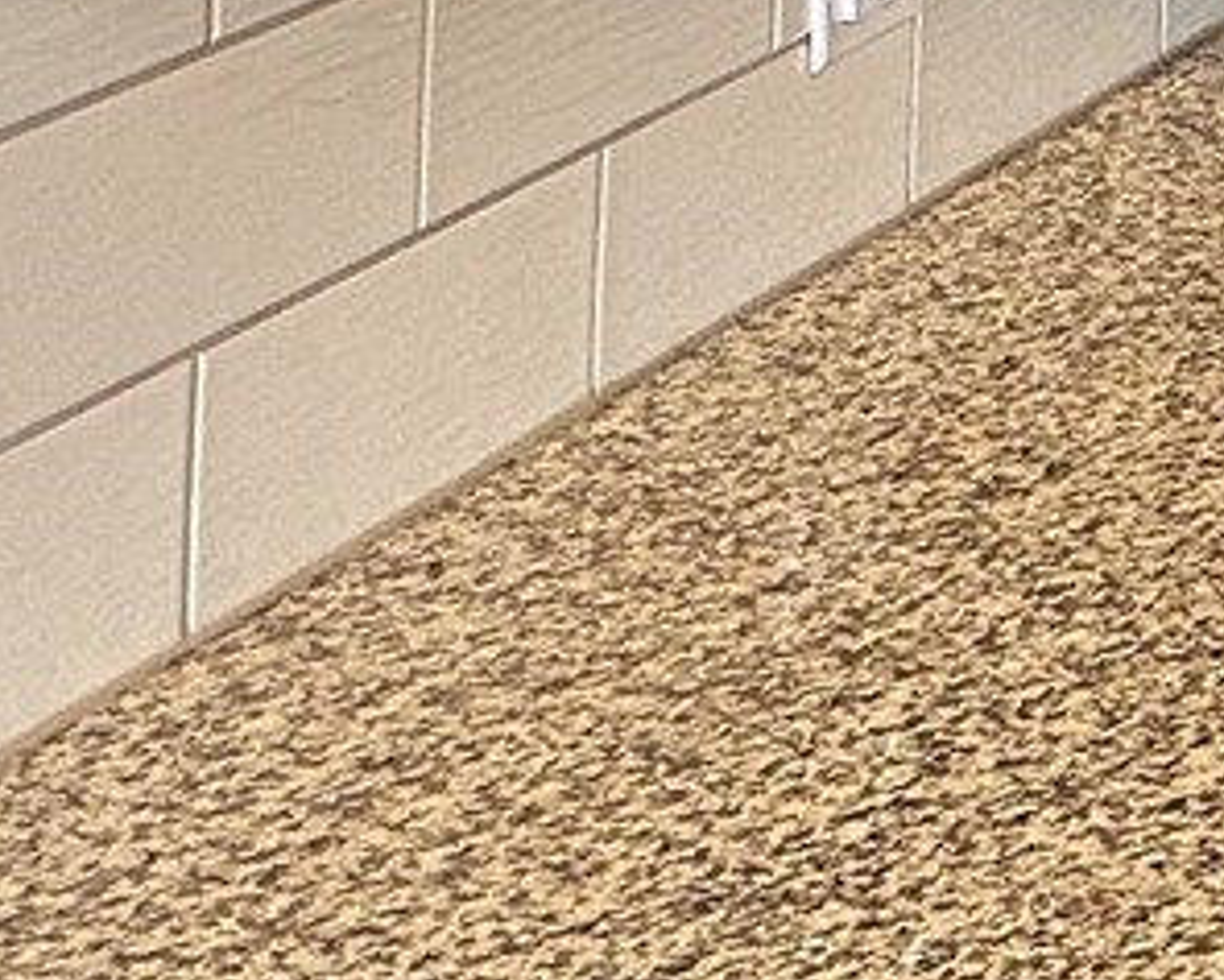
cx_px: 3593
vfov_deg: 8.4
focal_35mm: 162
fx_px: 5870
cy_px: -1712
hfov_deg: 9.5
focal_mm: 6.86
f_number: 1.78
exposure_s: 1/60
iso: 200
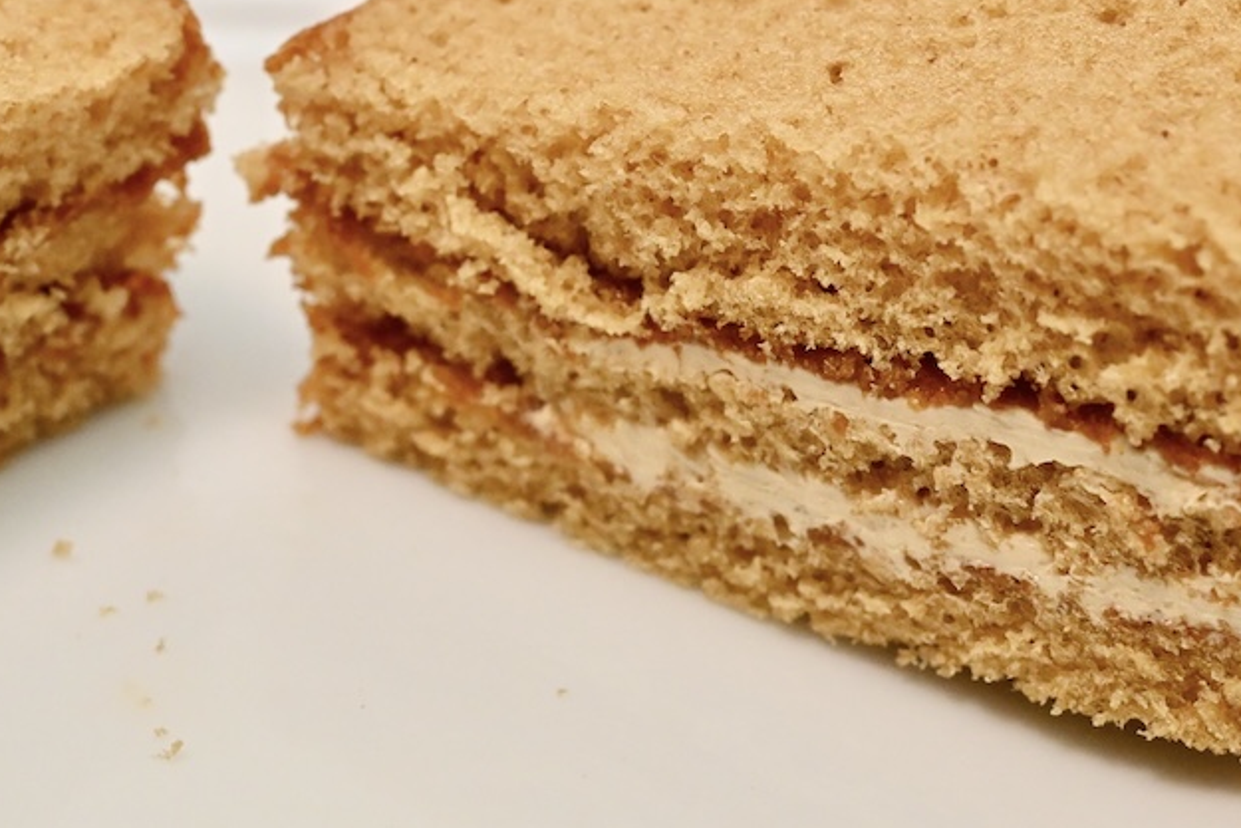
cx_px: 711
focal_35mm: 96
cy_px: 418
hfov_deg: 21.2
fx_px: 3310
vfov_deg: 14.3
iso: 6400
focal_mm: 60
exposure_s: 1/200
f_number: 13
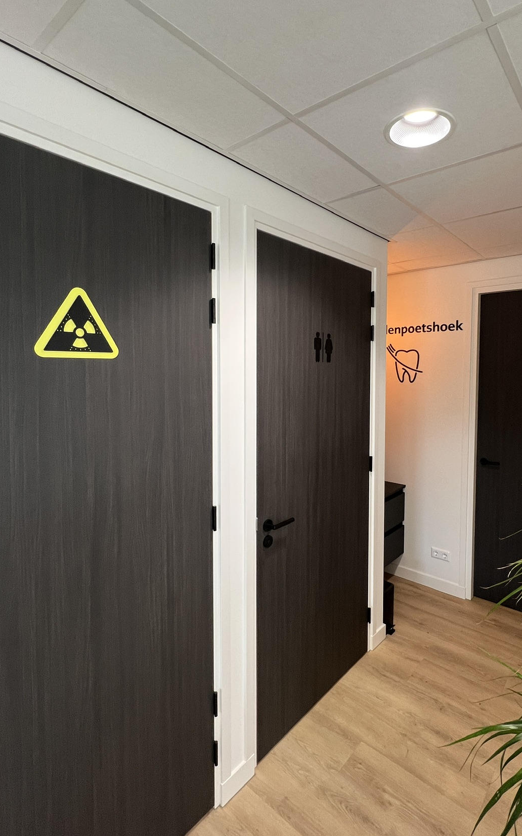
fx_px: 387
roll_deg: -0.2
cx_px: 320
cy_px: 386
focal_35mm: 17
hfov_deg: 67.2
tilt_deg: -1.0
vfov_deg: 94.2
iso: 160
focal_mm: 1.57
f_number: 1.8
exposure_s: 1/50
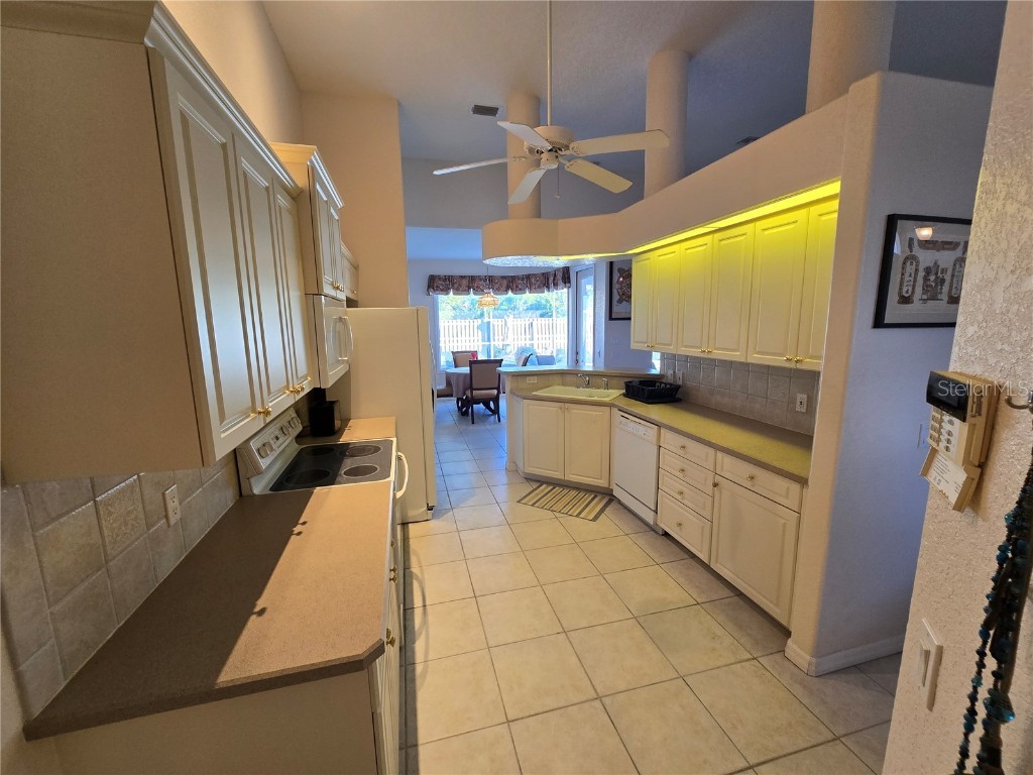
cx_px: 516
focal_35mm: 13
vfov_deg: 89.9
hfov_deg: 106.2
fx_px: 388
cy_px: 388
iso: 125
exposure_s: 1/60
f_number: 2.2
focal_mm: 2.2
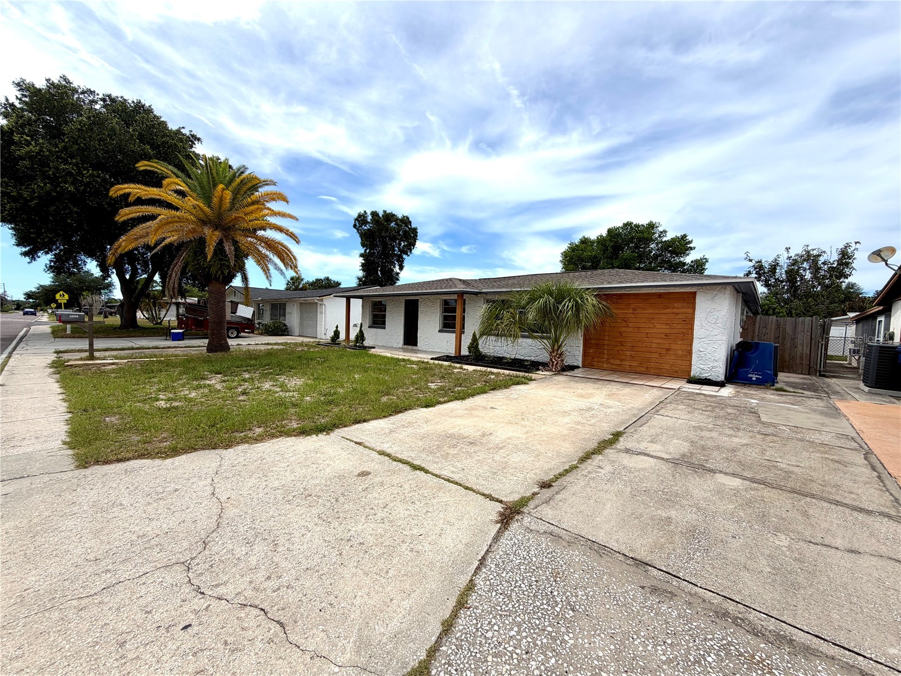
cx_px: 450
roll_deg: -1.5
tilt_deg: -2.7
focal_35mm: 14
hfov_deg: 102.1
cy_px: 338
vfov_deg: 85.7
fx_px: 364
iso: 20
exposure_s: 1/1339
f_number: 2.2
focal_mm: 2.22
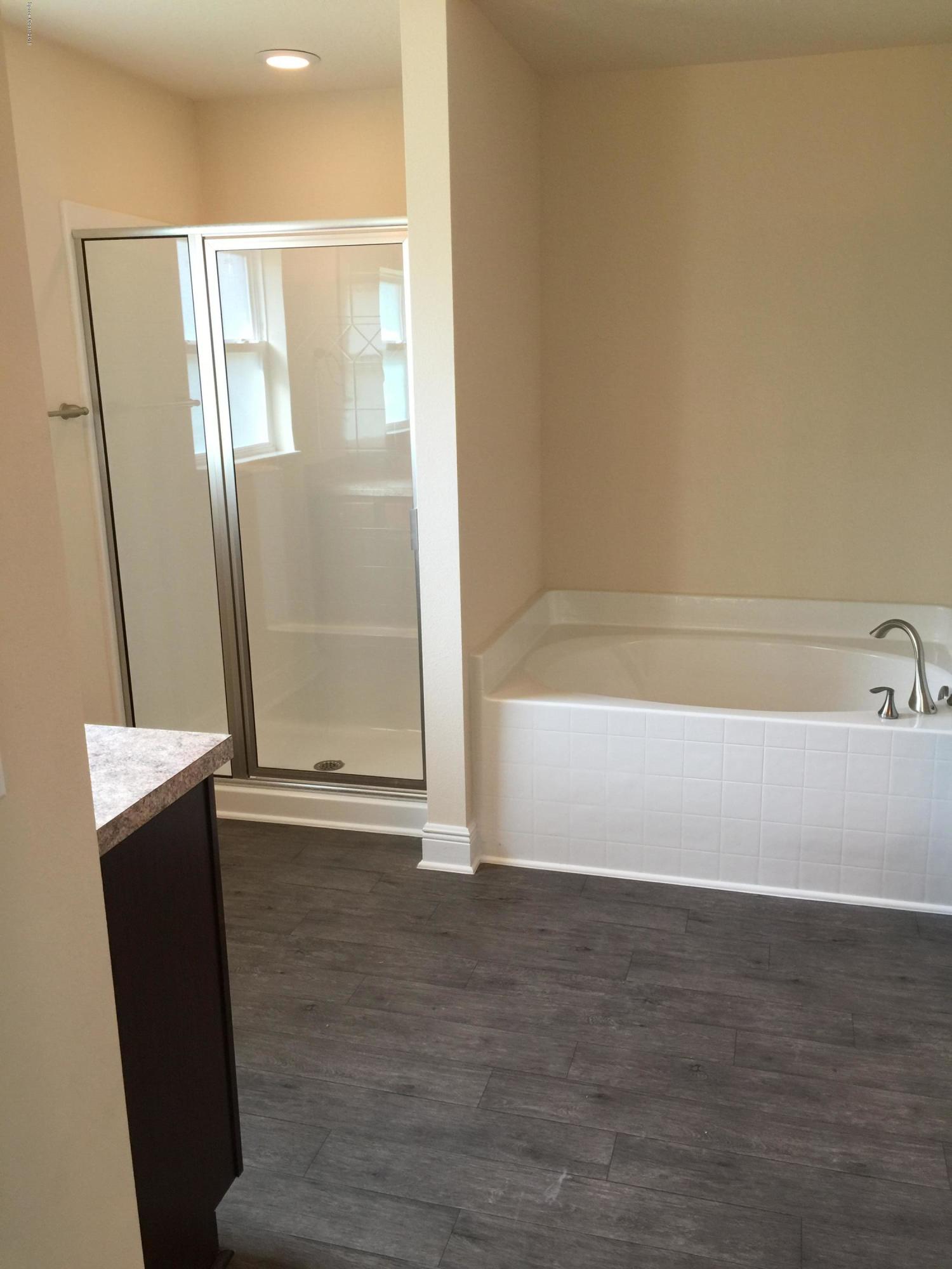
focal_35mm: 29
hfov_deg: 48.2
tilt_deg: -13.4
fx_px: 1063
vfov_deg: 61.7
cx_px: 476
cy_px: 634
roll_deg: +1.4
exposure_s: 1/30
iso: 40
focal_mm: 4.15
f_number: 2.2
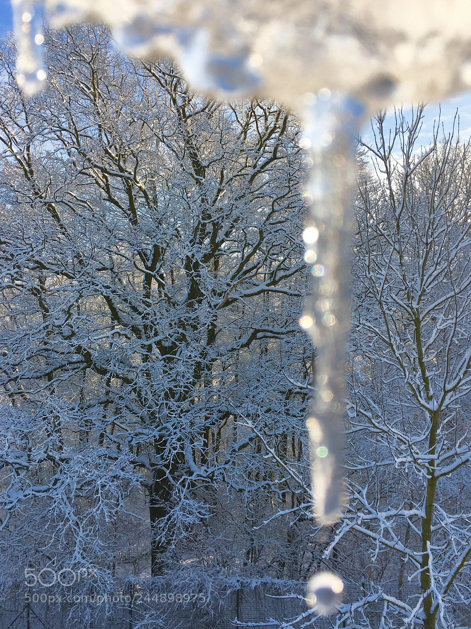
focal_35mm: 29
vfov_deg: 61.7
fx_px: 527
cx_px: 236
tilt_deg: +4.5
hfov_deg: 48.2
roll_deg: -0.7
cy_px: 314
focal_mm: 4.15
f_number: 2.2
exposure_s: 1/1083
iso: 25
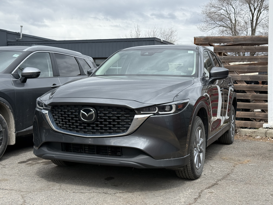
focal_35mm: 48
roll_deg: -0.3
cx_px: 136
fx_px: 379
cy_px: 102
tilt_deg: -2.7
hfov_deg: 39.7
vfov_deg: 30.3
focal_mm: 6.76
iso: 100
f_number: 1.78
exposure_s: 1/3704
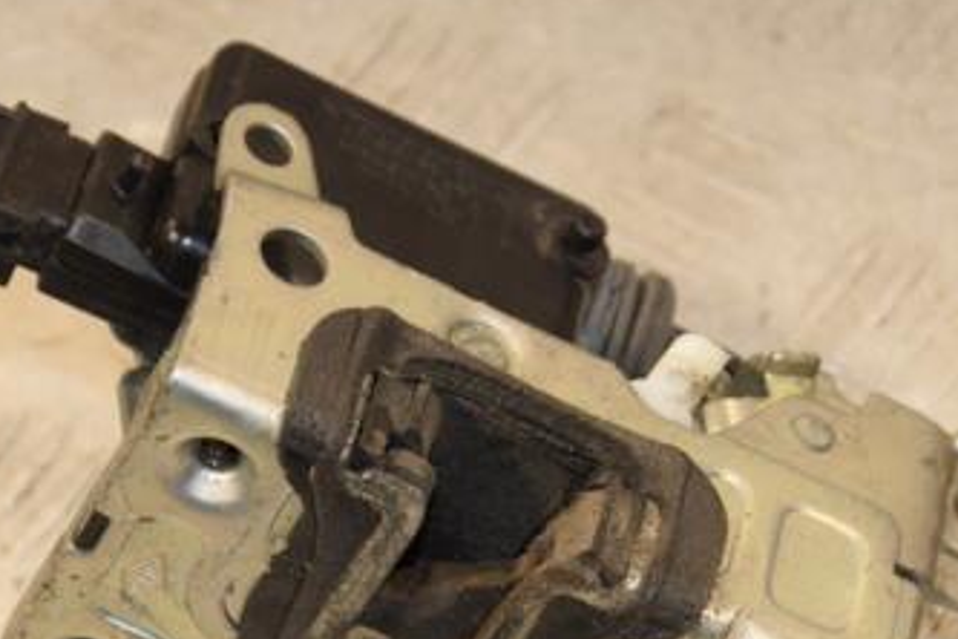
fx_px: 6117
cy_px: 535
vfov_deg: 6.0
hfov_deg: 9.0
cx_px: 374
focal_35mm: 230
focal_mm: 85
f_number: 7.1
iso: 800
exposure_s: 1/200
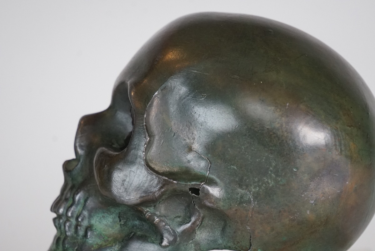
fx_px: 3284
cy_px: 126
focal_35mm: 315
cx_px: 188
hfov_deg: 6.5
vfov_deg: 4.4
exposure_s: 1/320
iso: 2500
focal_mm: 210
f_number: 6.3
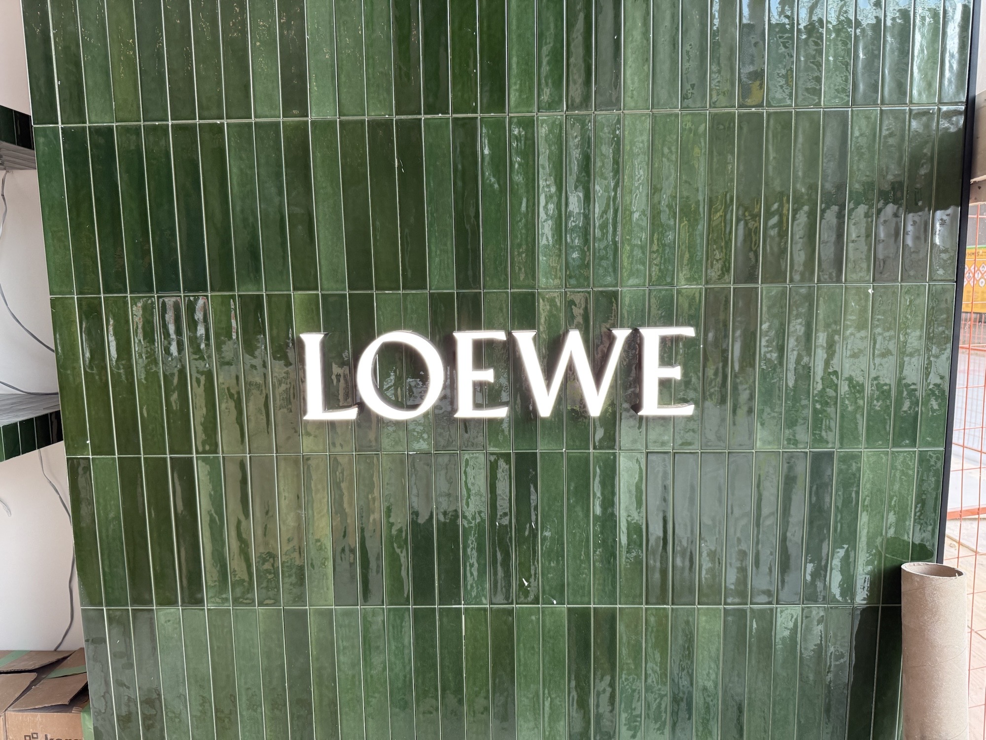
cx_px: 493
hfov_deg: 71.6
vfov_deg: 56.8
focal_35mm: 24
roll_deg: +1.6
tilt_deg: -7.3
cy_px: 370
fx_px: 684
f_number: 1.78
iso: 200
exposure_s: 1/136
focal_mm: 6.76
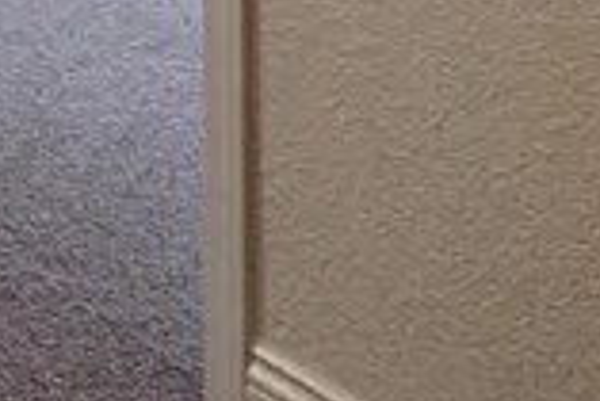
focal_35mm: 95
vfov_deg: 9.3
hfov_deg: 19.5
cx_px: -218
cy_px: -985
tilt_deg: +8.5
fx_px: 1585
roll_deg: -1.7
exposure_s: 1/120
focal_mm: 2.22
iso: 160
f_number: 2.2
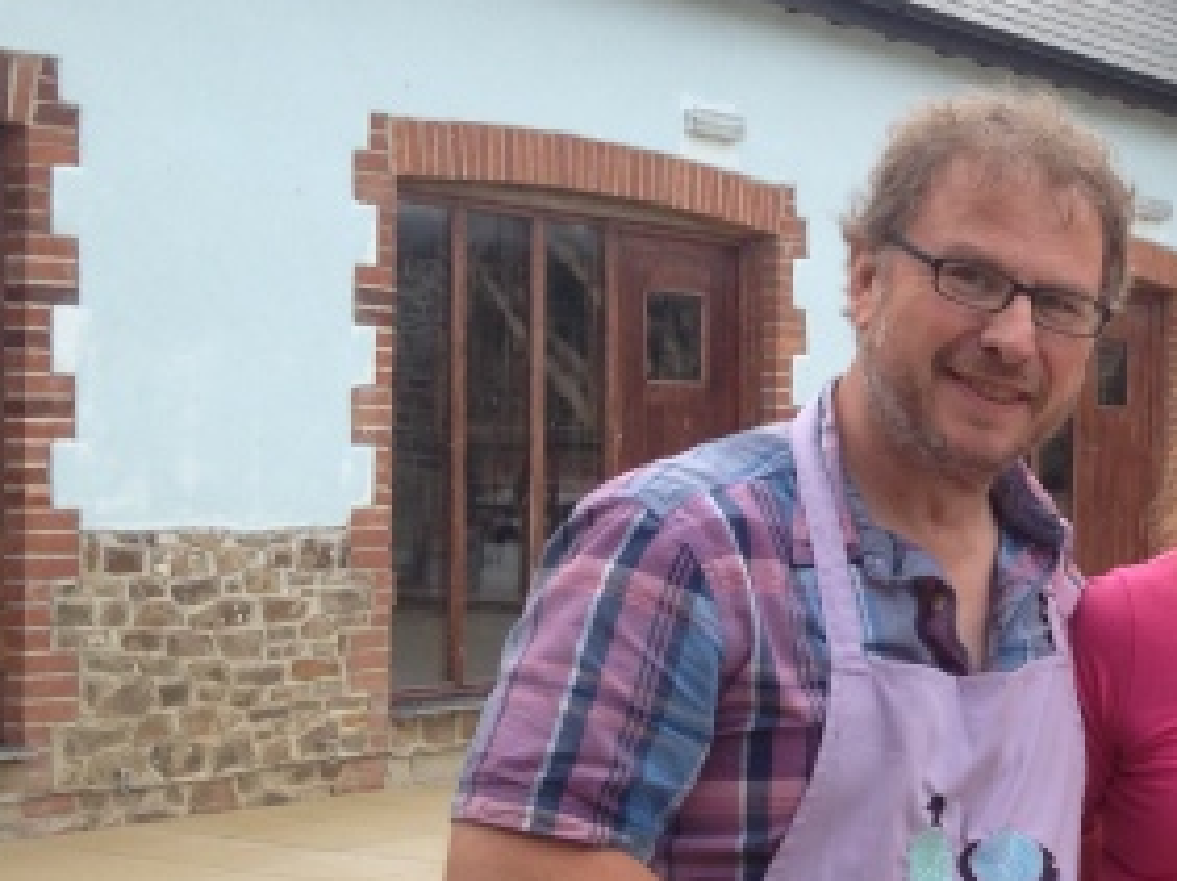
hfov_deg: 21.3
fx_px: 2956
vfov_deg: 16.9
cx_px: 1327
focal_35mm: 87
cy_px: 620
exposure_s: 1/168
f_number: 2.4
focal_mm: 4.28
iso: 50
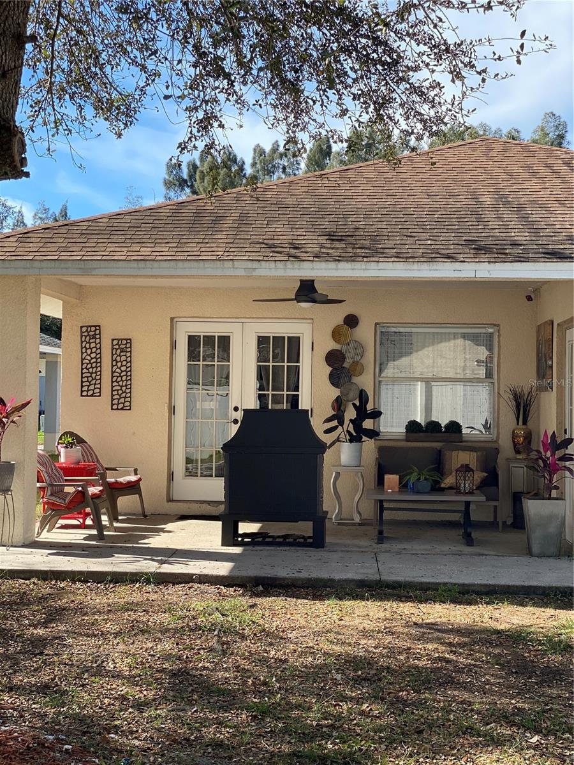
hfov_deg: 28.0
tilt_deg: +3.0
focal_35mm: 52
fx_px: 1150
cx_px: 287
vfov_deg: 36.8
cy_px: 382
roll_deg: -0.2
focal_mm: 6
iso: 20
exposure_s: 1/484
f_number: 2
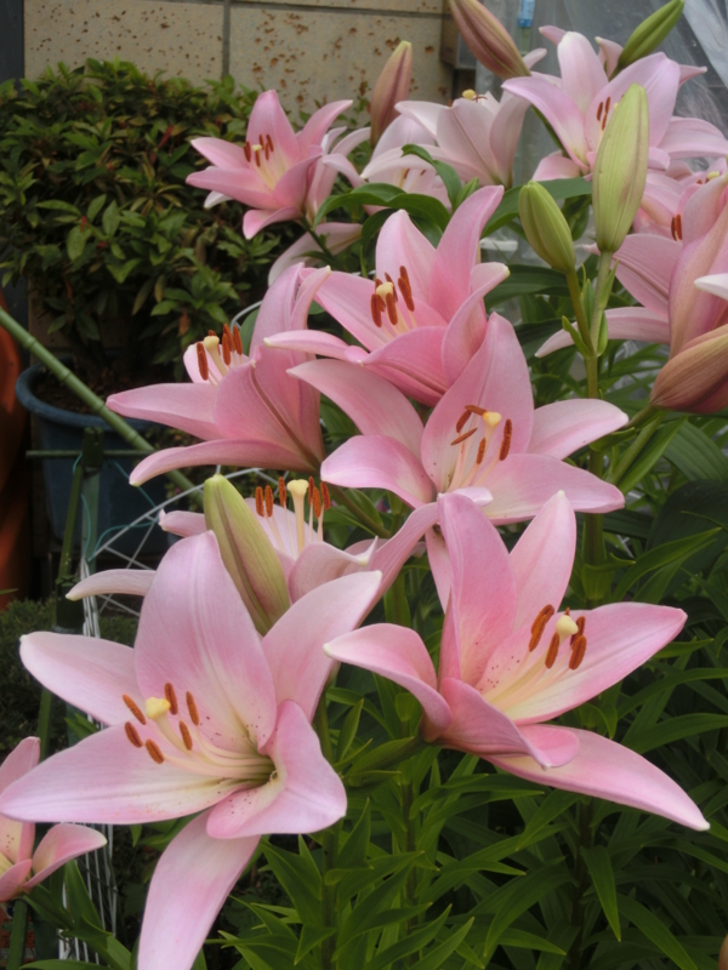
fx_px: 1402
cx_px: 364
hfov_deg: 29.1
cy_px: 485
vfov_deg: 38.2
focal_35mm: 50
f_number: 4.3
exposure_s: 1/400
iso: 80
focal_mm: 9.16
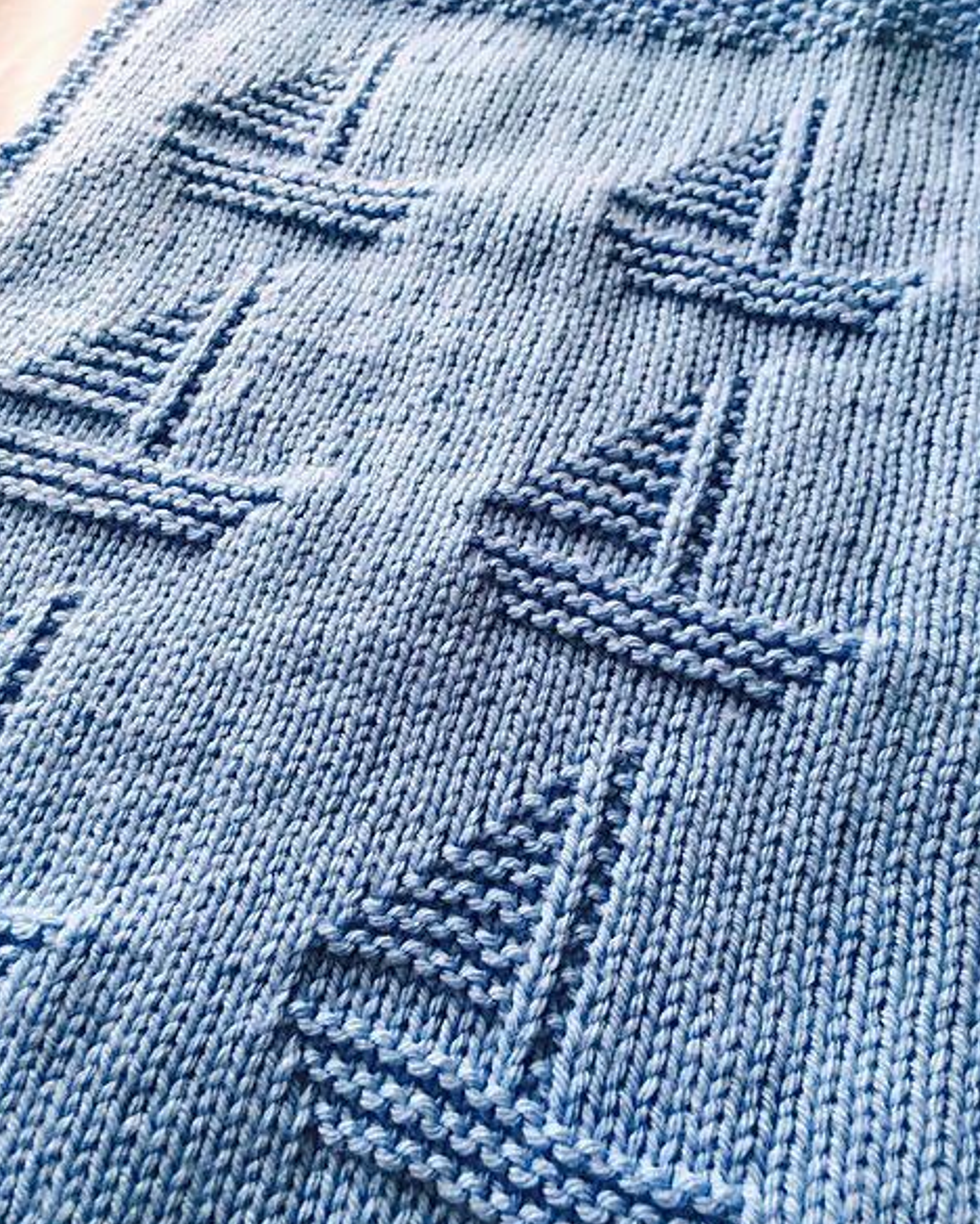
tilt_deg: -59.6
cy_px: 646
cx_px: 484
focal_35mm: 31
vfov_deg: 57.1
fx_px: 1123
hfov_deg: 47.2
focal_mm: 4.15
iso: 50
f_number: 2.2
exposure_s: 1/33
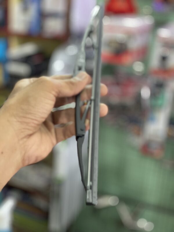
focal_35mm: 52
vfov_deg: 36.8
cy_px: 116
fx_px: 349
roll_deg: -3.6
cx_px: 87
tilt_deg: -16.1
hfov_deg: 28.0
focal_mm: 6
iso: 400
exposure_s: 1/33
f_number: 2
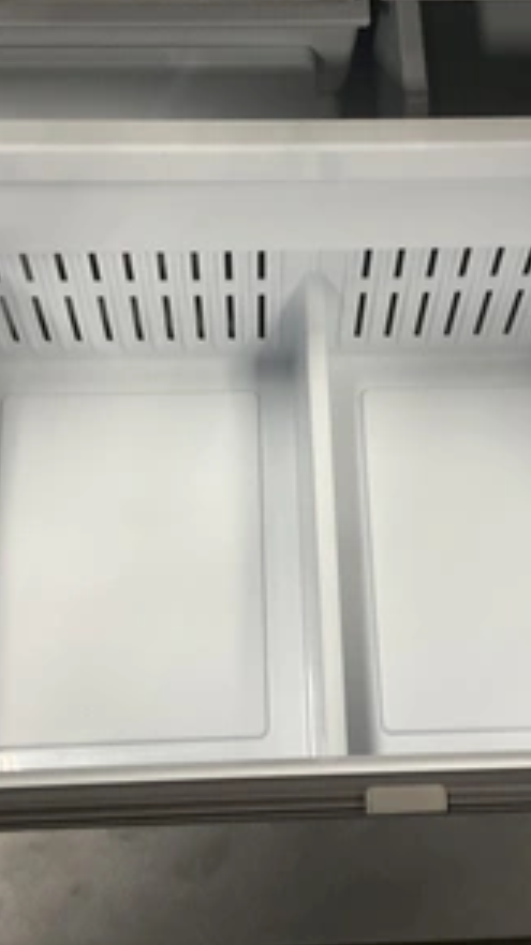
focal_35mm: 43
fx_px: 1078
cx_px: 299
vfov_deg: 47.4
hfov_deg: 27.6
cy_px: 466
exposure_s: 1/60
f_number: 1.8
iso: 125
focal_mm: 3
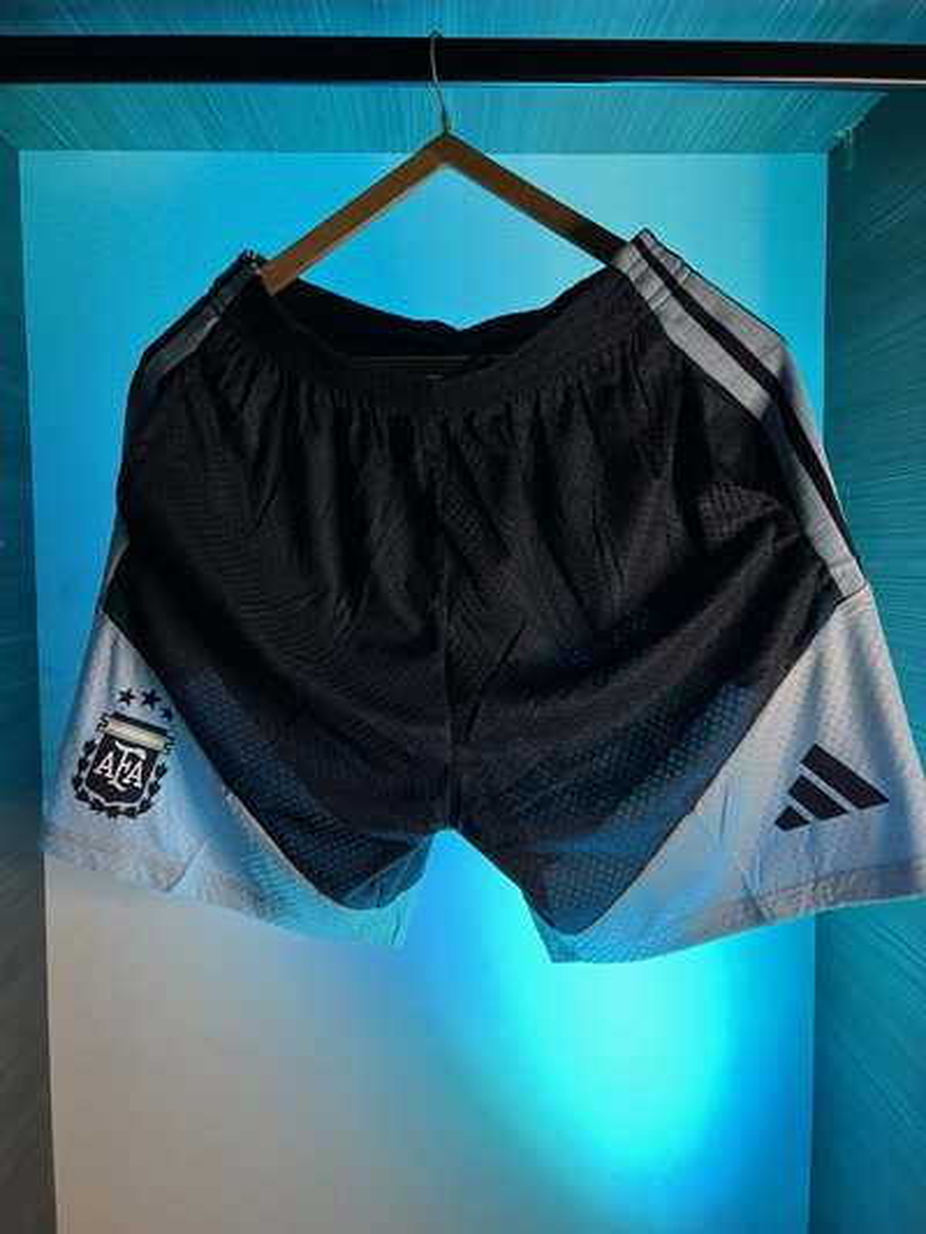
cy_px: 617
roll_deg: +1.3
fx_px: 927
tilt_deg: -3.3
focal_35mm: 26
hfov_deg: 53.1
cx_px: 463
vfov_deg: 67.3
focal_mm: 5.7
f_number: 1.5
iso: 320
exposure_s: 1/60
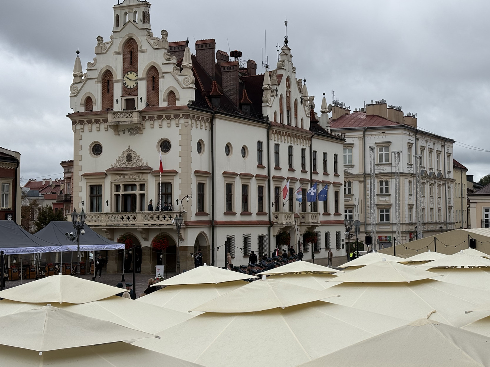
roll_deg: +0.6
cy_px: 158
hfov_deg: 30.7
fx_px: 892
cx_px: 287
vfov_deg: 23.3
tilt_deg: +3.9
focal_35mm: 63
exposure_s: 1/2283
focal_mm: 5.96
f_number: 1.6
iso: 32
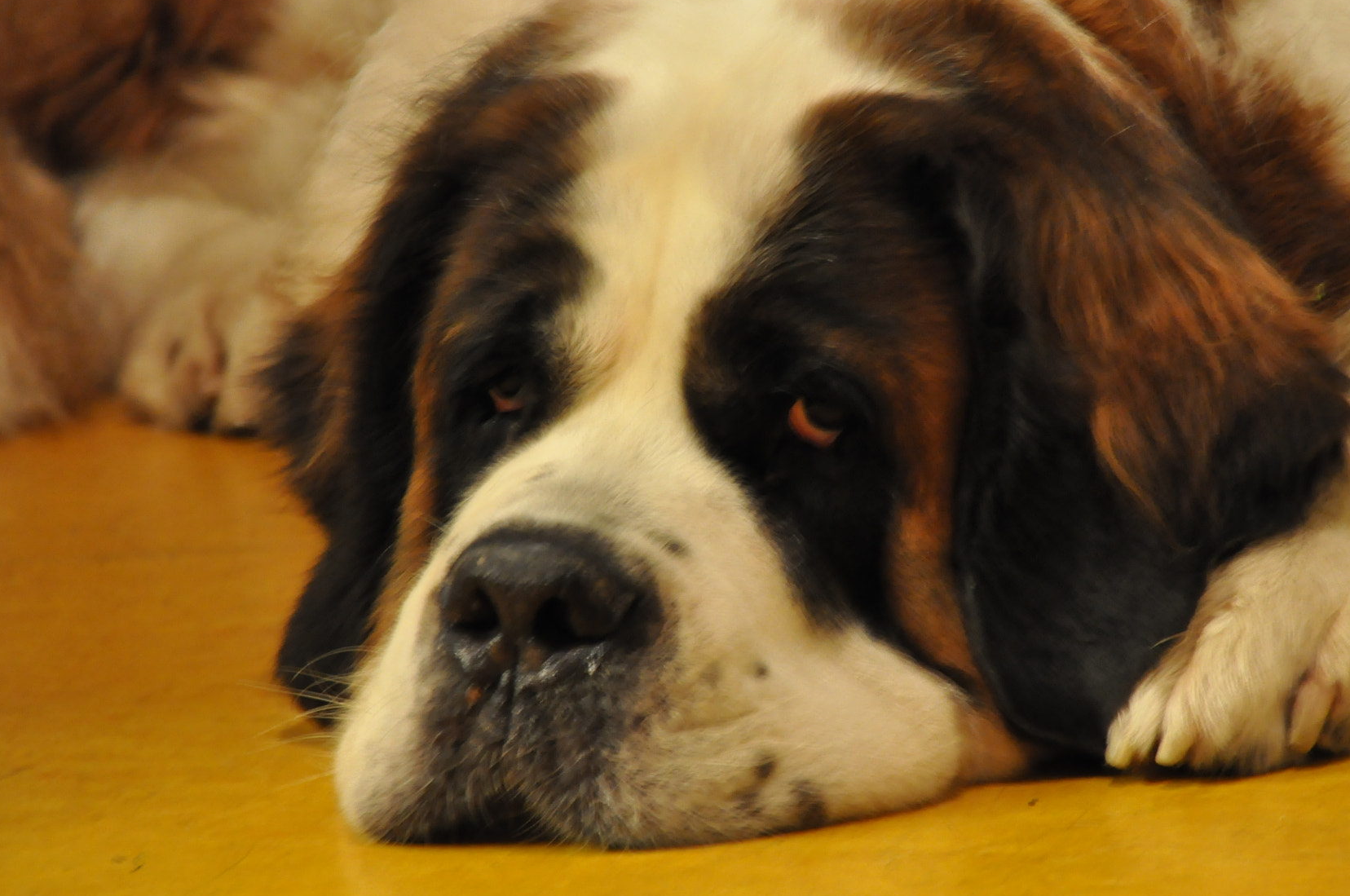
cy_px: 438
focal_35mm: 501
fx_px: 18760
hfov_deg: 4.1
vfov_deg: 2.7
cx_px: 803
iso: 1600
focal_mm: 270
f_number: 6.3
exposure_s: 1/5
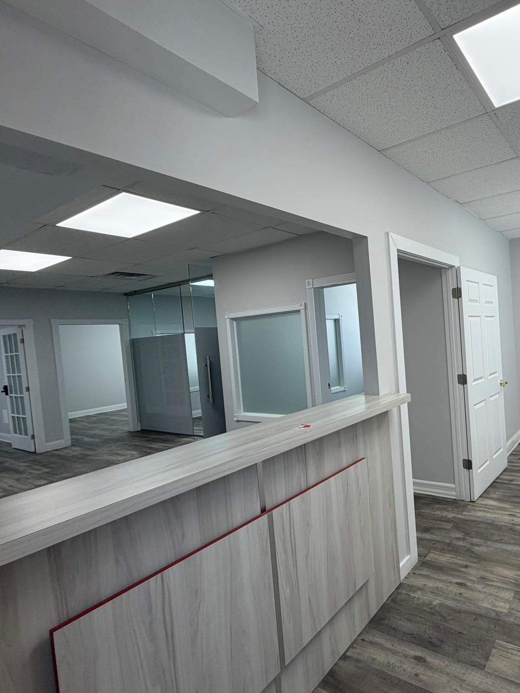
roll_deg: +4.2
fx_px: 381
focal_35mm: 19
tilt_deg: -3.0
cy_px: 348
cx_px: 422
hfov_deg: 62.4
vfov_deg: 84.7
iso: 64
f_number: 2.2
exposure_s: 1/120
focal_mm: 2.22
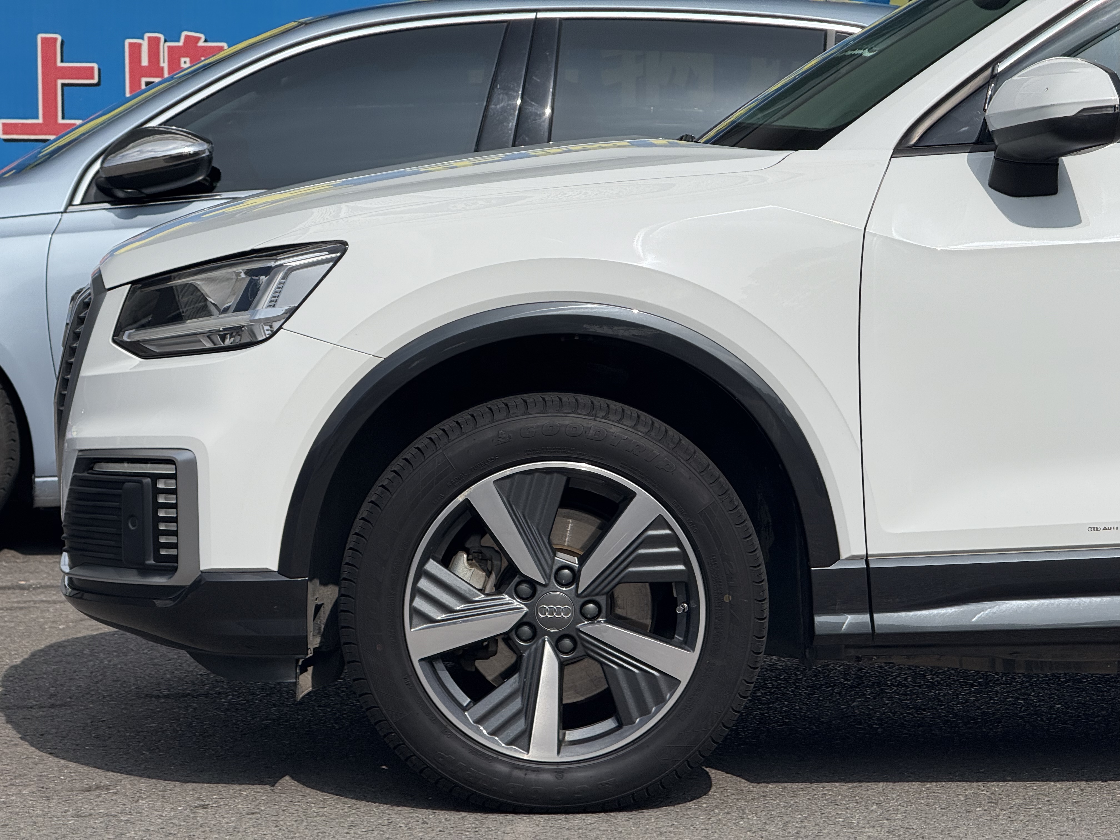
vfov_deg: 12.3
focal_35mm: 120
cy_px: 420
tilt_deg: -4.9
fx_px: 3883
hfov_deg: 16.4
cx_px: 560
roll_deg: -0.2
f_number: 2.8
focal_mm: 15.66
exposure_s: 1/3344
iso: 50
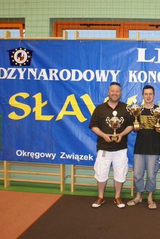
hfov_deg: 30.8
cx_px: 153
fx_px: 273
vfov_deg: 47.4
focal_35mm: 41
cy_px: 120
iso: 400
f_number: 5.6
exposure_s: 1/30
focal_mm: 18
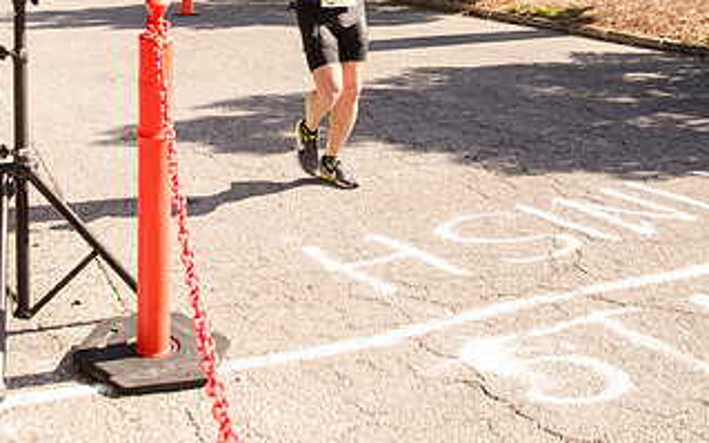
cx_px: 324
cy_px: 51
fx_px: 966
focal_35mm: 50
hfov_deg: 40.3
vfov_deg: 25.1
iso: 640
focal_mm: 18
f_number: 5
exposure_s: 1/1600
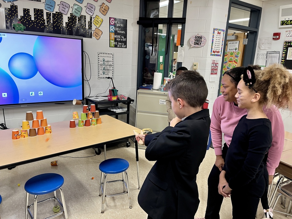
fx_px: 219
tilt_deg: -11.8
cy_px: 110
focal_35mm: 26
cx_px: 146
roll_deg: -4.1
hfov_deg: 67.3
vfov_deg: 53.1
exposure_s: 1/60
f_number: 1.6
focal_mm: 5.1
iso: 125
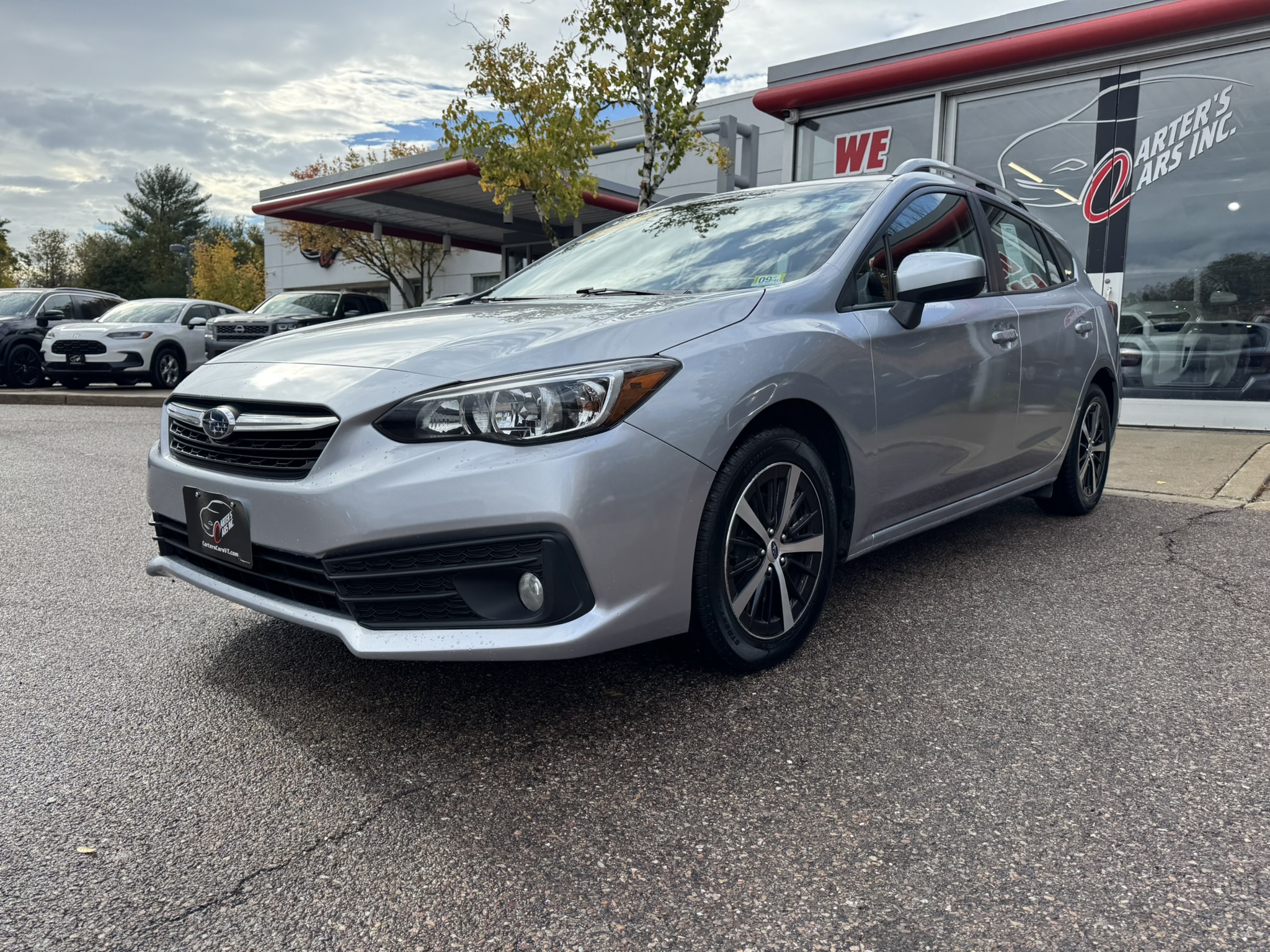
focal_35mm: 24
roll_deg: -2.5
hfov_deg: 71.6
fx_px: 881
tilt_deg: -6.3
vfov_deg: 56.8
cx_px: 635
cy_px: 476
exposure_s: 1/1923
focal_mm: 6.76
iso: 80
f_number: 1.78
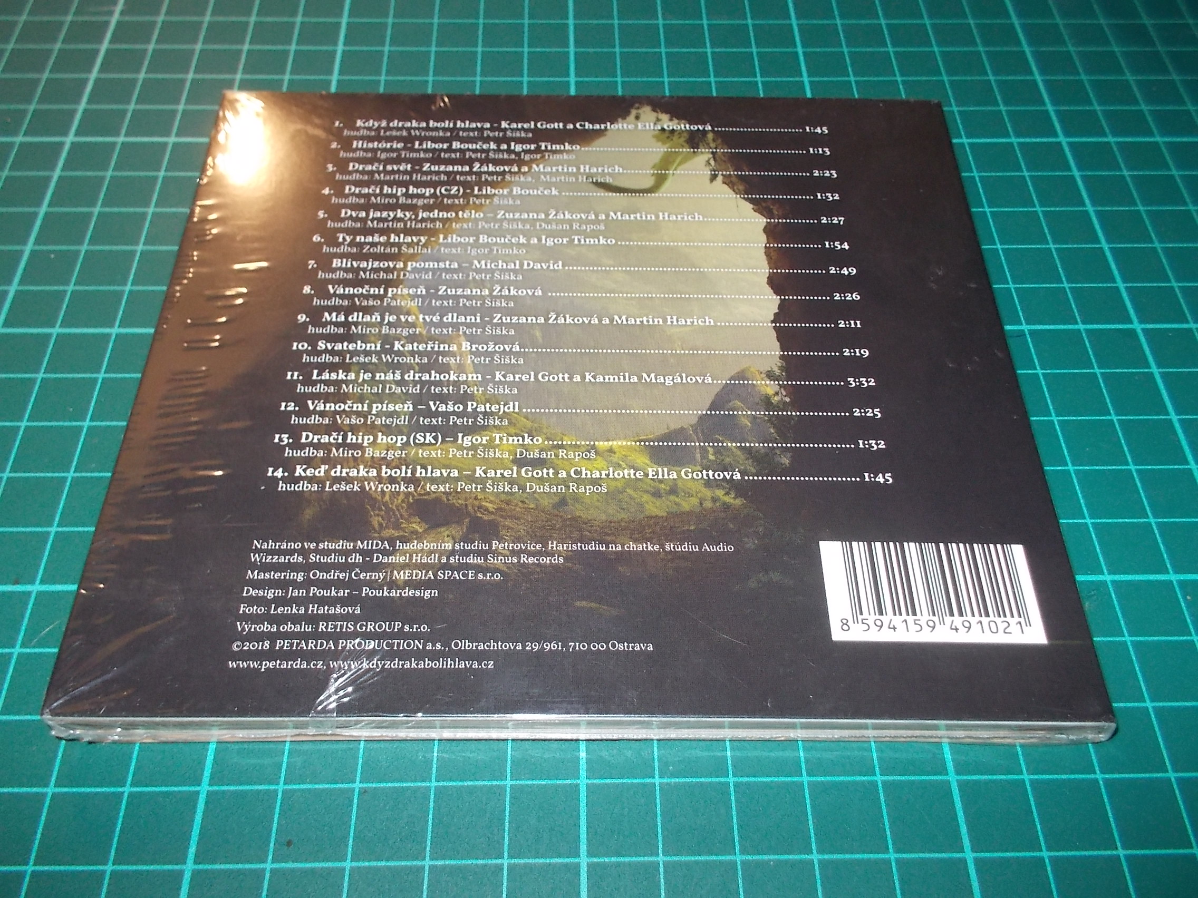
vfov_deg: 48.2
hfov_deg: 61.7
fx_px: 1004
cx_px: 599
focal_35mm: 29
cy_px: 449
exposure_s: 1/30
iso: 200
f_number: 3.3
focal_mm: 4.1
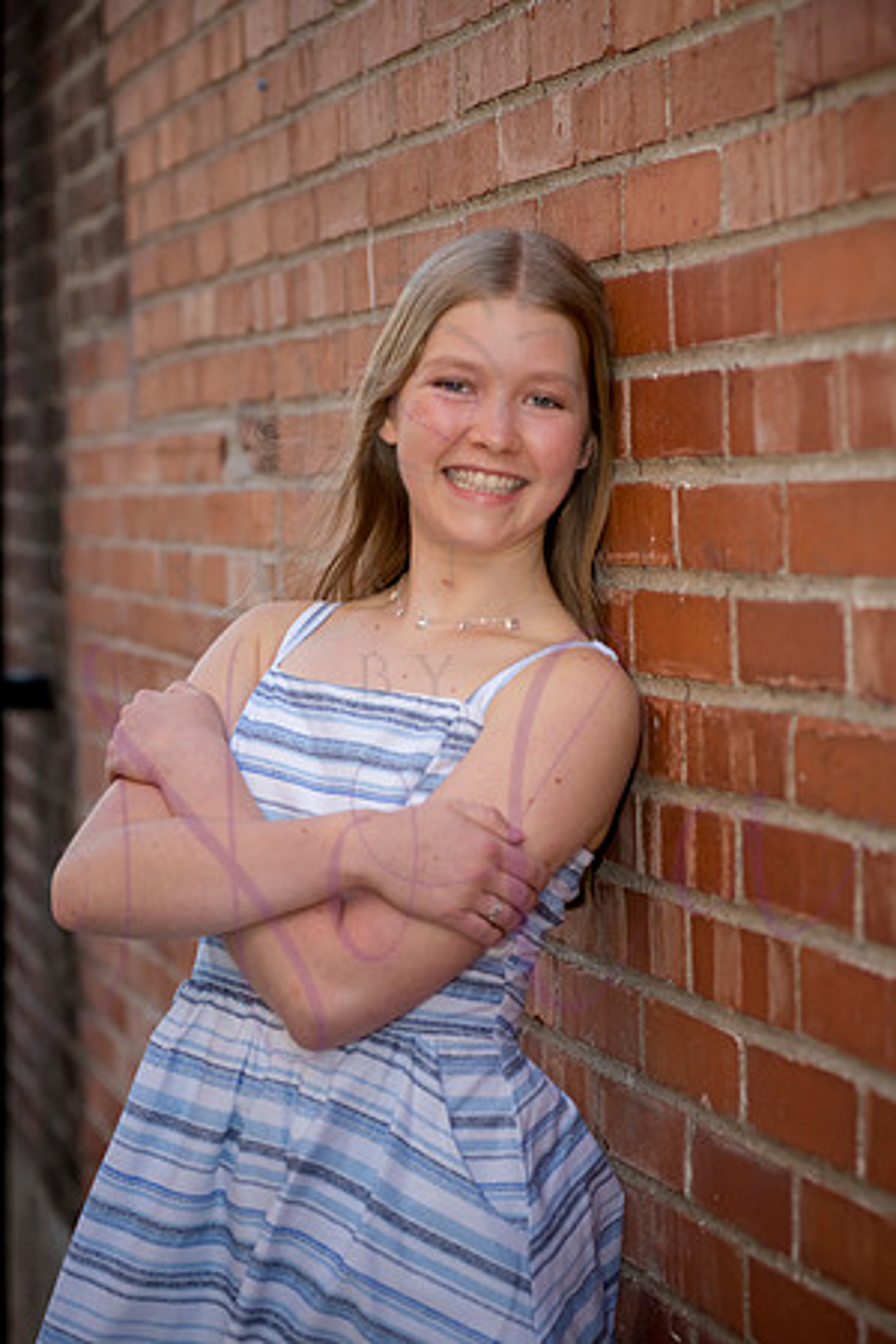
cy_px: 672
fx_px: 3434
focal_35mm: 92
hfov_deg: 14.9
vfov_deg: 22.1
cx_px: 448
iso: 800
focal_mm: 92
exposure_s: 1/640
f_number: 4.5
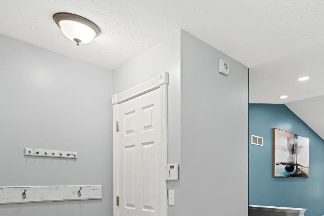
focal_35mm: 27
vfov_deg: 44.8
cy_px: 182
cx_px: 274
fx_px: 243
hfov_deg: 60.0
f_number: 4
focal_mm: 10
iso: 2500
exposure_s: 1/30
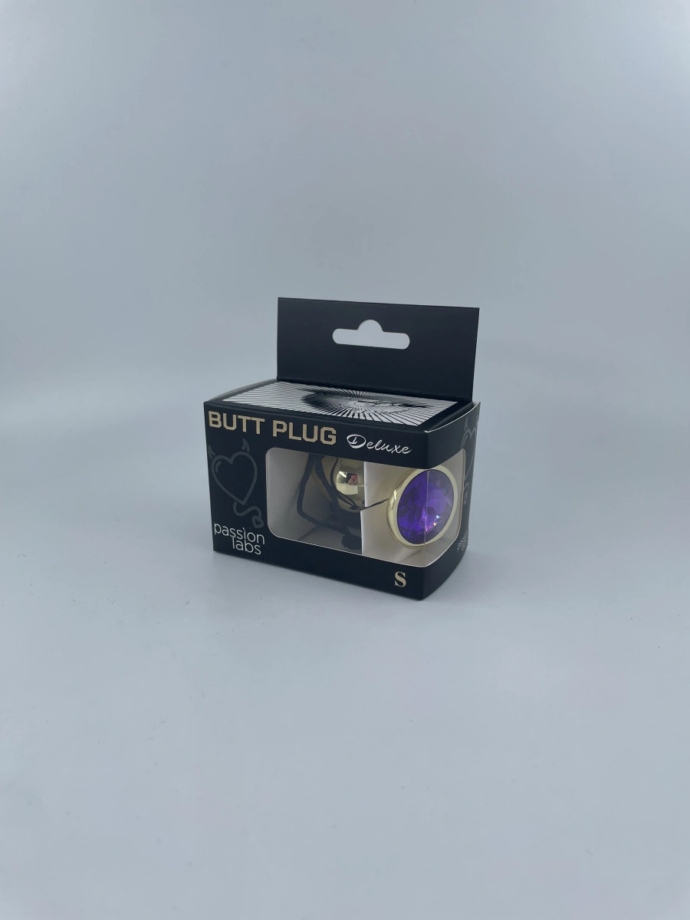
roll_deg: -0.4
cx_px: 345
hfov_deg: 53.1
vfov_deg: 67.3
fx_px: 691
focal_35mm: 26
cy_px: 460
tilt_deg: -15.6
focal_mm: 4.2
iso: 32
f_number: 1.6
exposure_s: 1/1825
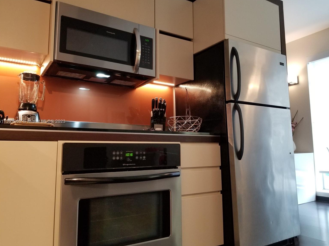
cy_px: 122
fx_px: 257
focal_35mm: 27
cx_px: 168
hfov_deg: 65.3
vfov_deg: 51.4
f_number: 1.7
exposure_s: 1/40
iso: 200
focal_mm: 4.25
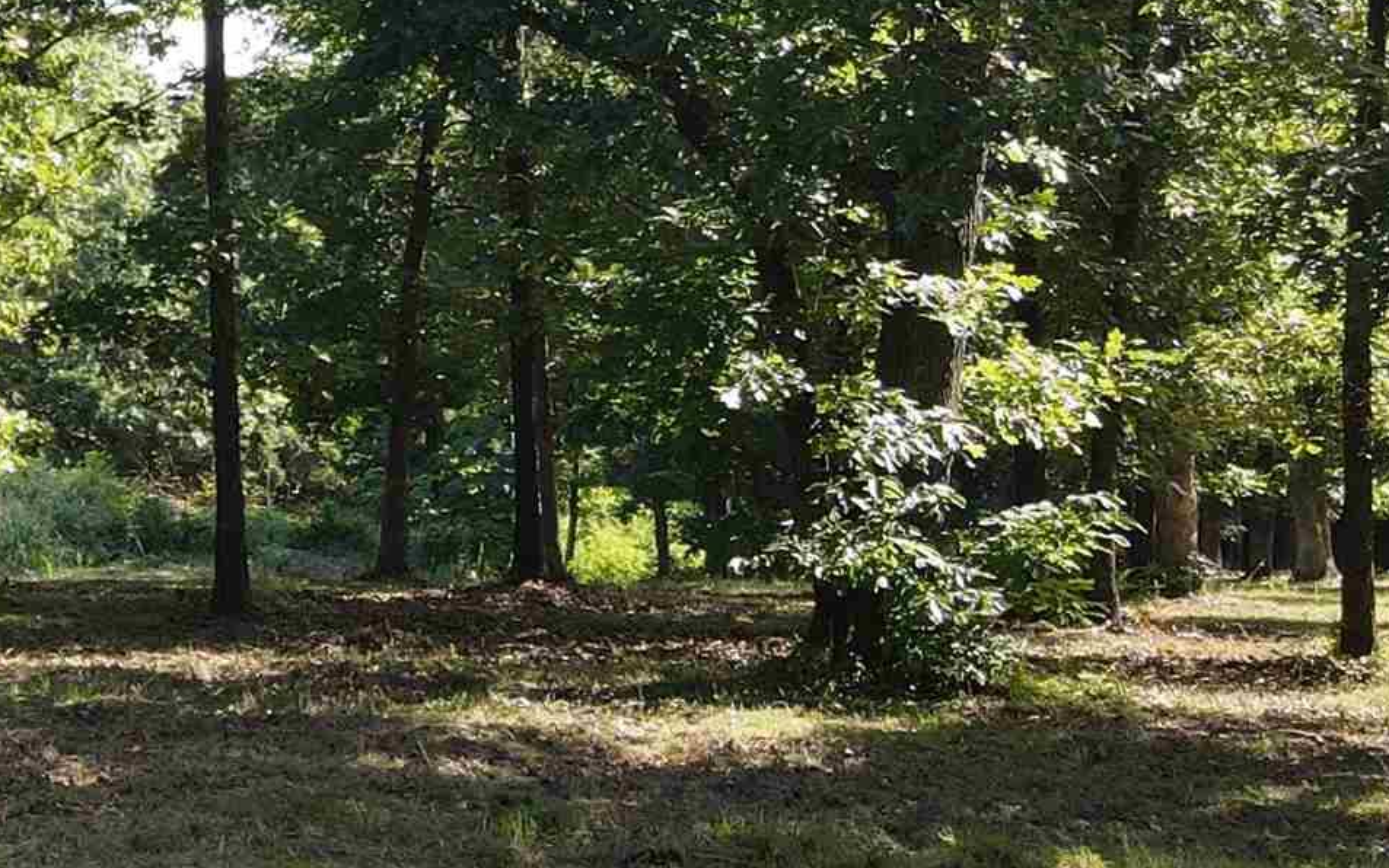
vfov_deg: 15.5
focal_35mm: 82
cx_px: -319
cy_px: -63
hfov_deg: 22.9
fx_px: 3105
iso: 100
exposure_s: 1/120
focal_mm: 4.5
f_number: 2.8
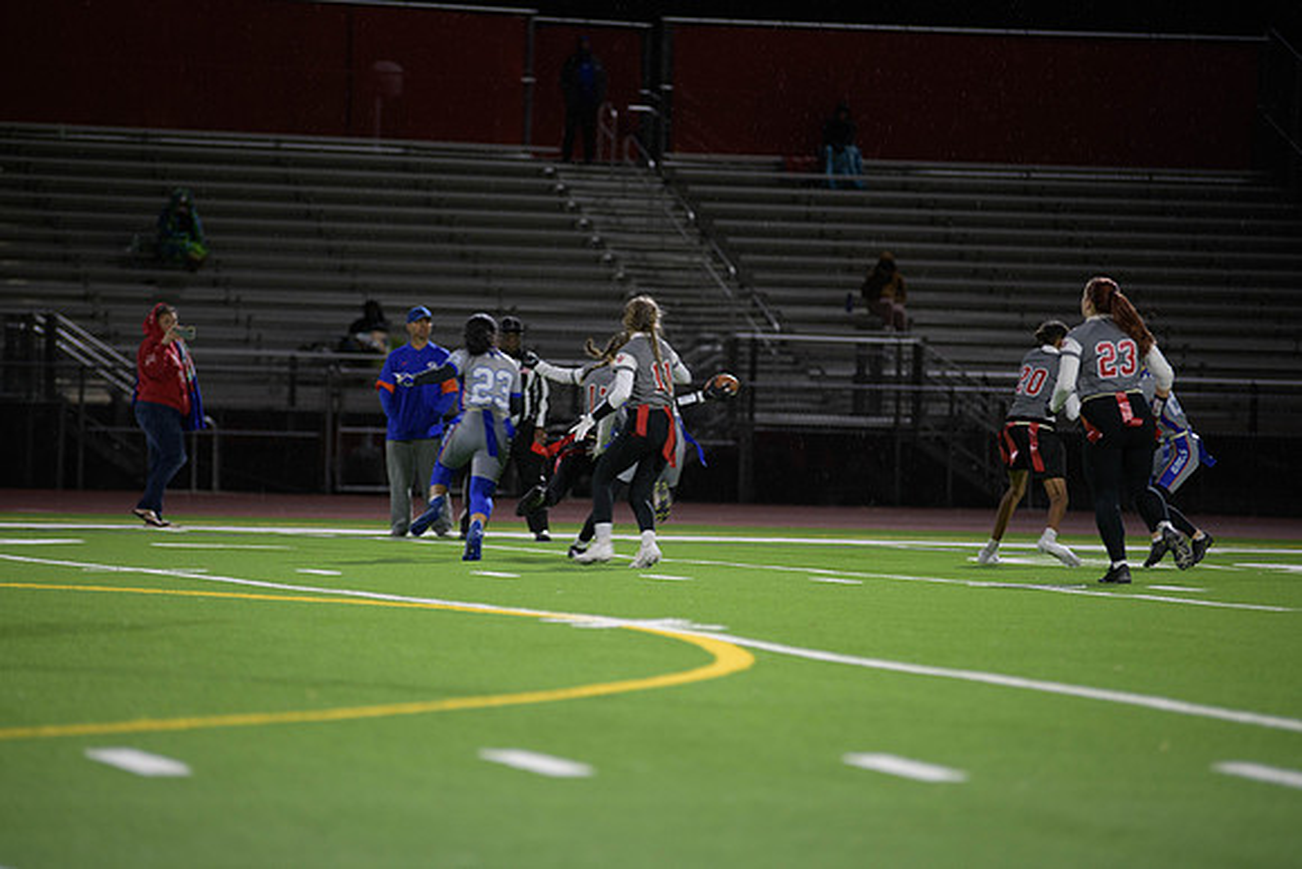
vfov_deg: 8.1
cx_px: 651
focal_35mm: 170
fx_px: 6149
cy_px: 434
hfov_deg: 12.1
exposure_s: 1/200
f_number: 2.8
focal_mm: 170
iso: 1000
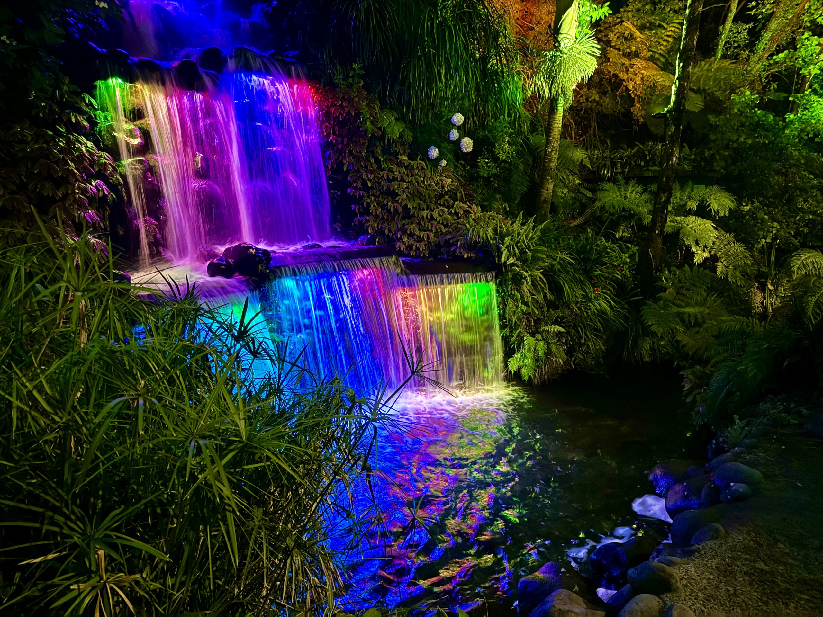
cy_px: 308
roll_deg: +0.8
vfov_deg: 56.8
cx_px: 412
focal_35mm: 24
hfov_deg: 71.6
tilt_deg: -10.7
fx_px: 571
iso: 1000
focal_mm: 6.86
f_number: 1.78
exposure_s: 1/10
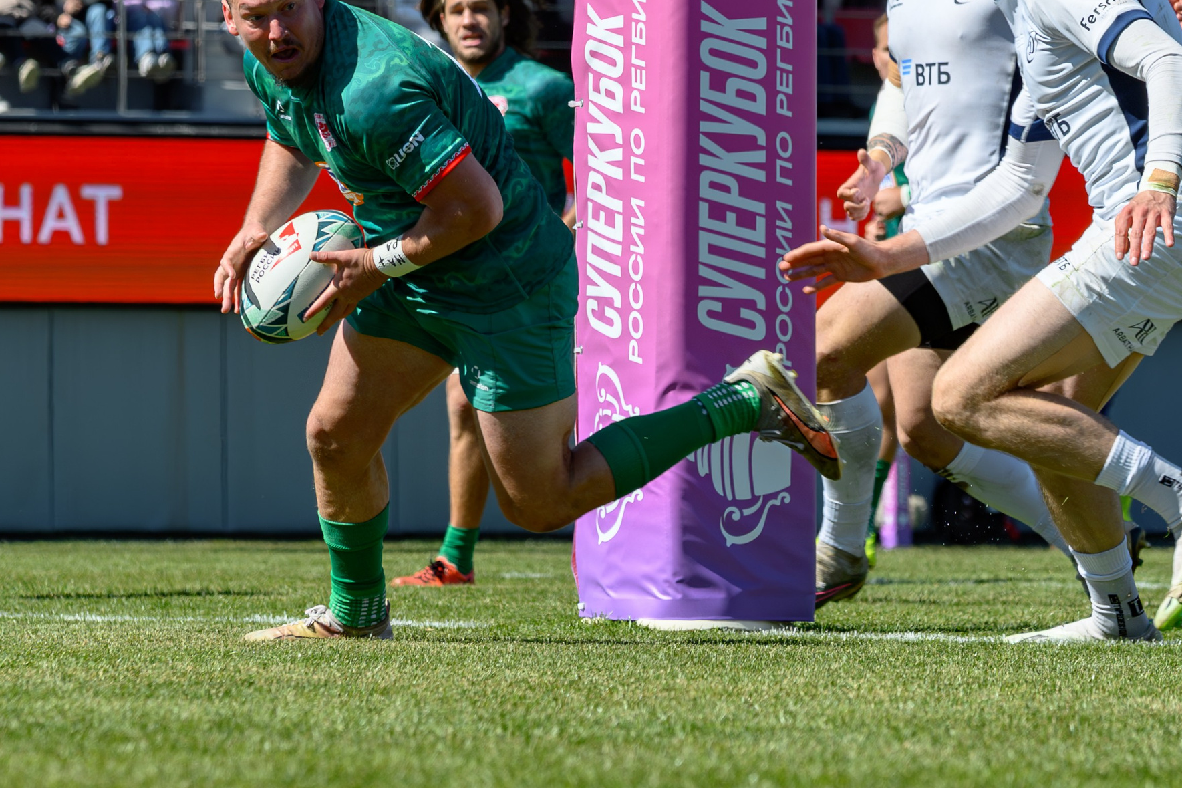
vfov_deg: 4.1
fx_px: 10997
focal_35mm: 335
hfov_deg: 6.2
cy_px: 66
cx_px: 591
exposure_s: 1/1250
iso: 160
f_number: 5.6
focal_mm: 130
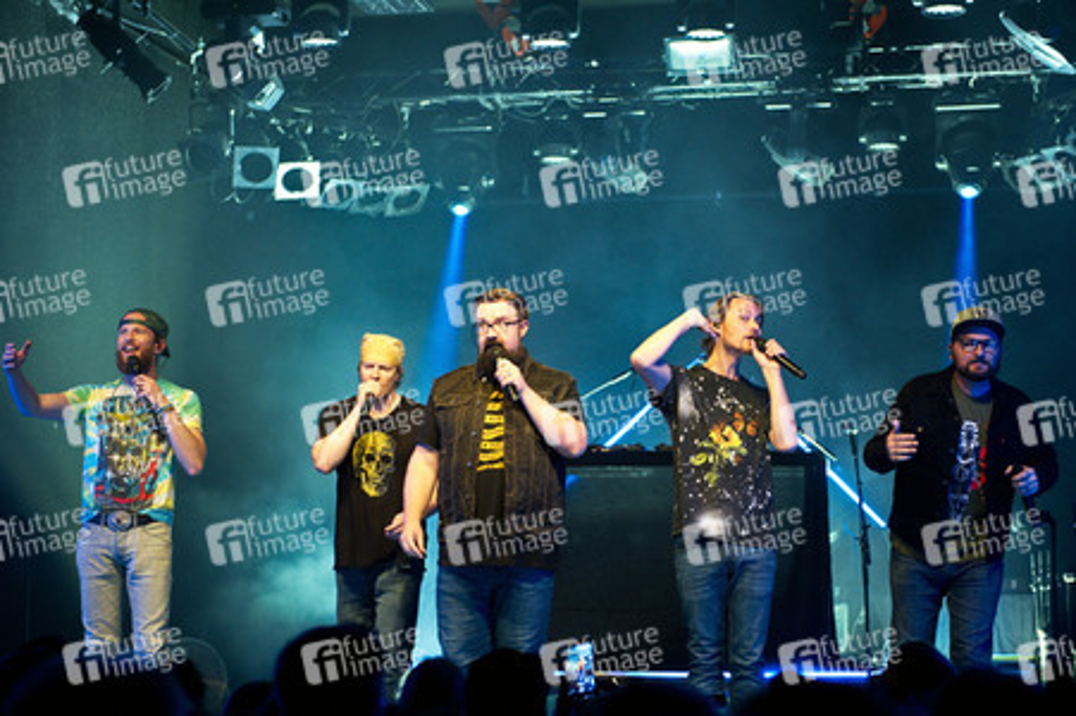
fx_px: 2091
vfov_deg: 19.4
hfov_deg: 28.9
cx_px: 538
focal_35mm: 70
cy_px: 358
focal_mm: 70
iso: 3200
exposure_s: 1/200
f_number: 2.8
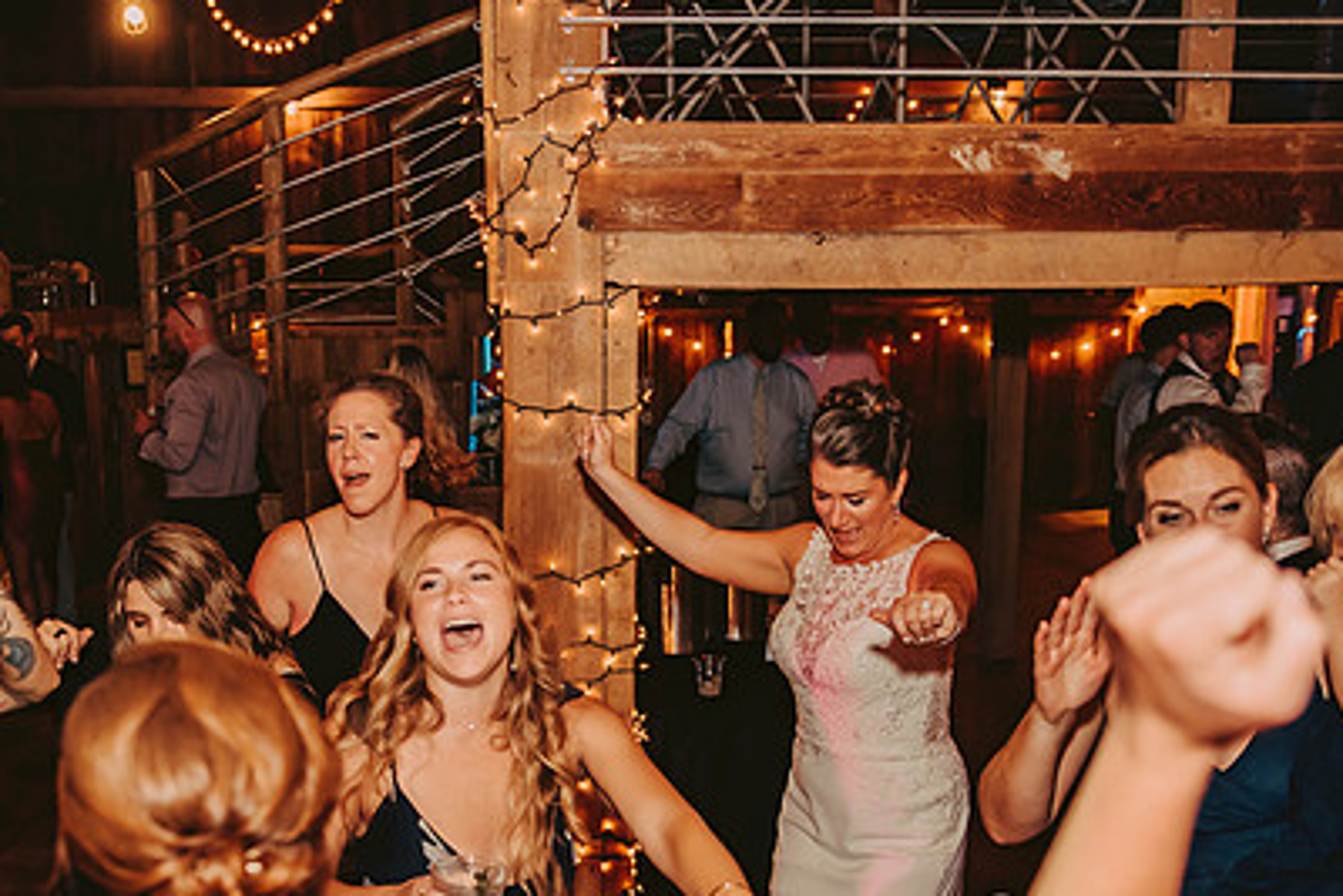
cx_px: 564
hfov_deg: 43.5
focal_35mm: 45
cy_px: 633
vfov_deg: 29.6
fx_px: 1679
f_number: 2.8
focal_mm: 31
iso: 1250
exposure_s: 1/125
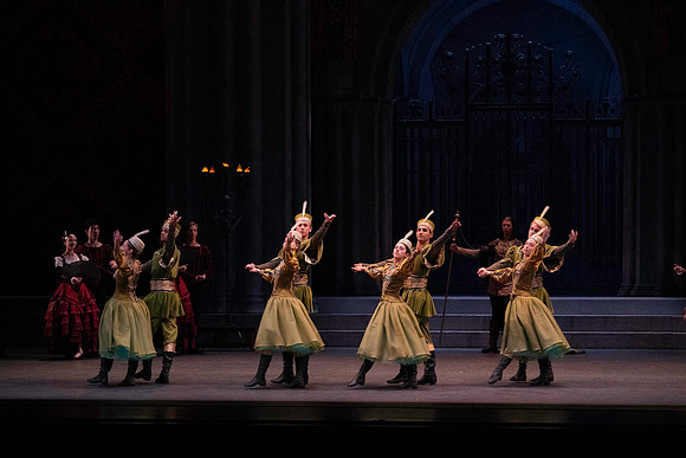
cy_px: 229
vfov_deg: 11.7
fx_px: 2230
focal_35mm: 117
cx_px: 343
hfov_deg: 17.5
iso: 12800
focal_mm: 117
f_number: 7.1
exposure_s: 1/400
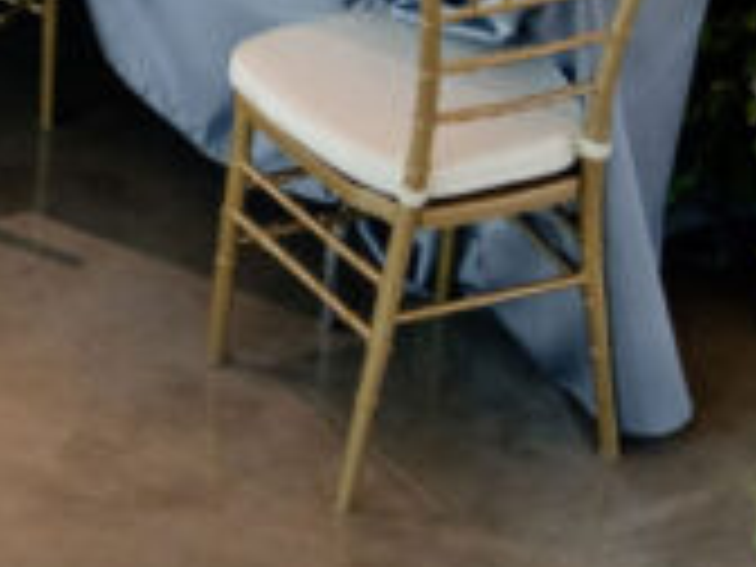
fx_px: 6465
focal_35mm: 296
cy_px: -816
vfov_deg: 4.9
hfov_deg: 6.4
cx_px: -910
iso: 640
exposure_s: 1/500
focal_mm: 50
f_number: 1.8
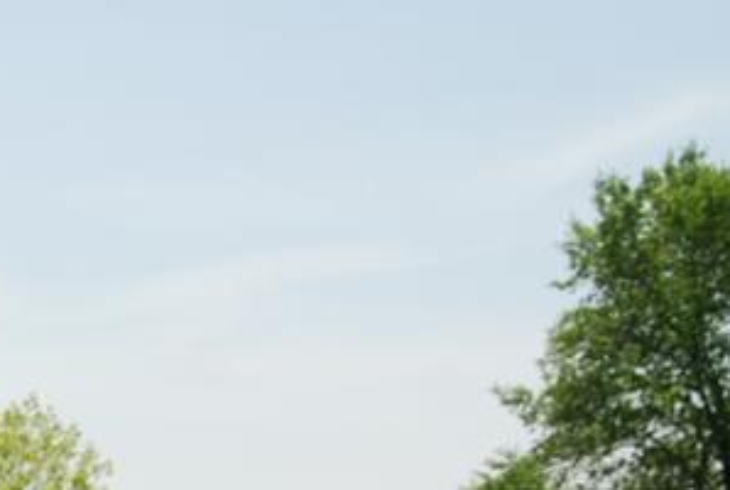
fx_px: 3982
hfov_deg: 9.5
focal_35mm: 196
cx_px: -938
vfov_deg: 6.9
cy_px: 741
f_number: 8
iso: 100
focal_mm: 26
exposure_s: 1/250
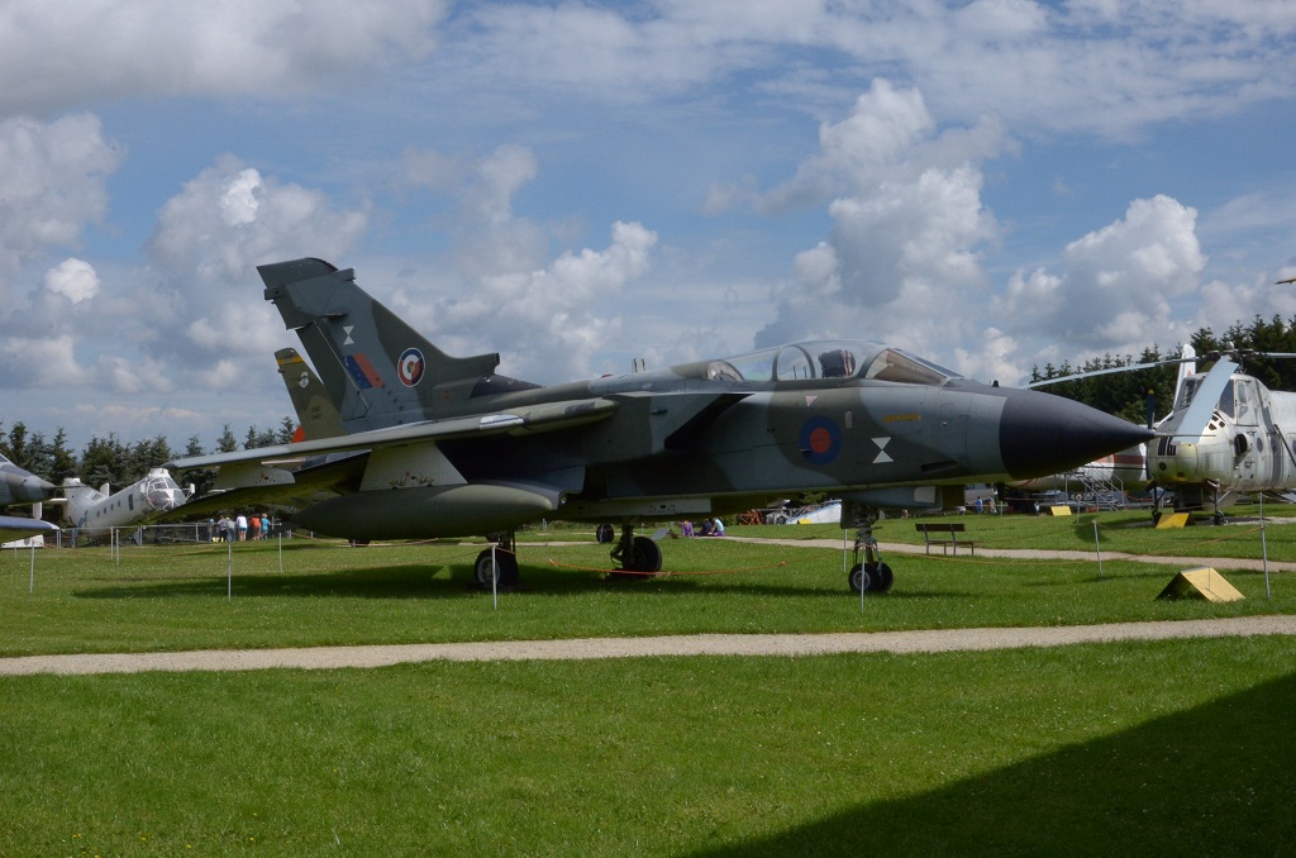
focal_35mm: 42
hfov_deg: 46.5
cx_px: 648
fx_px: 1509
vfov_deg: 31.7
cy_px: 429
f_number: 25
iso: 900
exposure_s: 1/100
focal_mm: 28
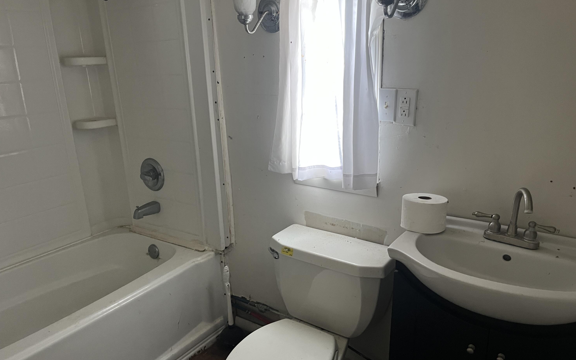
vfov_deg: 44.5
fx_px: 440
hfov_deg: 66.5
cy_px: 192
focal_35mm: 28
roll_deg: +2.2
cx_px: 291
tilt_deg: -16.2
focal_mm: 5.1
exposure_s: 1/60
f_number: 1.6
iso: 320
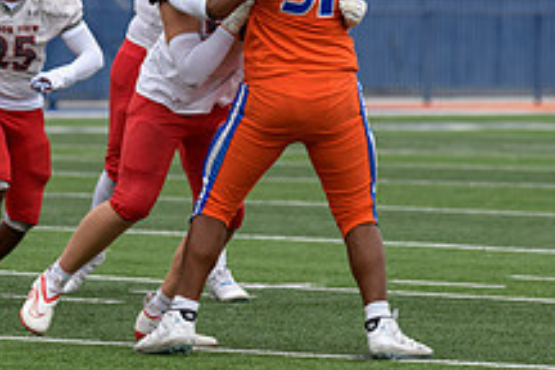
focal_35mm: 523
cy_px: 107
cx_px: 188
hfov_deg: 3.9
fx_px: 8062
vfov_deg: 2.6
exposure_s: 1/1000
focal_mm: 195
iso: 400
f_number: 3.5
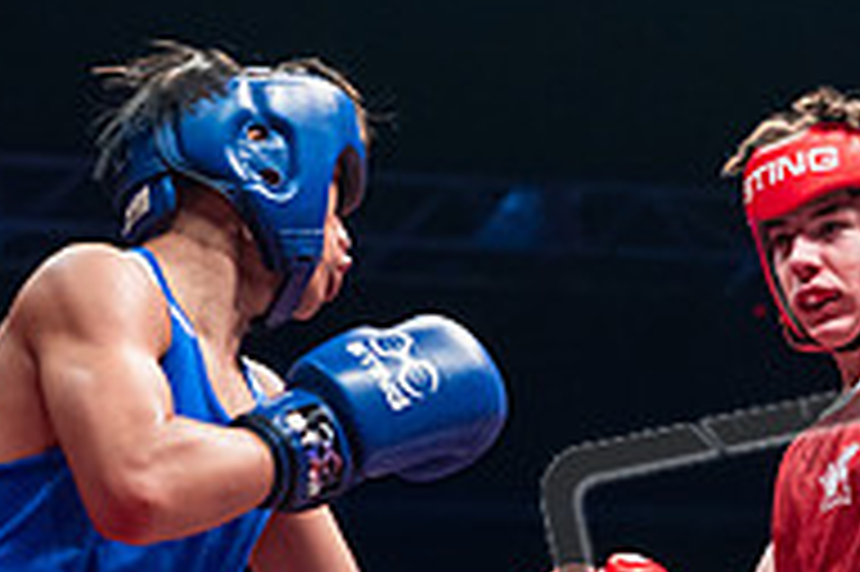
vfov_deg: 9.0
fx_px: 3628
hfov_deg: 13.5
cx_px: 554
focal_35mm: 152
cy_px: 525
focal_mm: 50
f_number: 2.5
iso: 3200
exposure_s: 1/1000
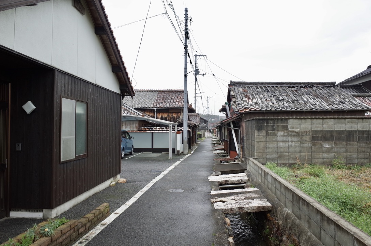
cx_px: 186
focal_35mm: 28
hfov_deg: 65.6
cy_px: 123
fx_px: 288
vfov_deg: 46.2
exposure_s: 1/60
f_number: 8
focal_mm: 18.3
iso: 100
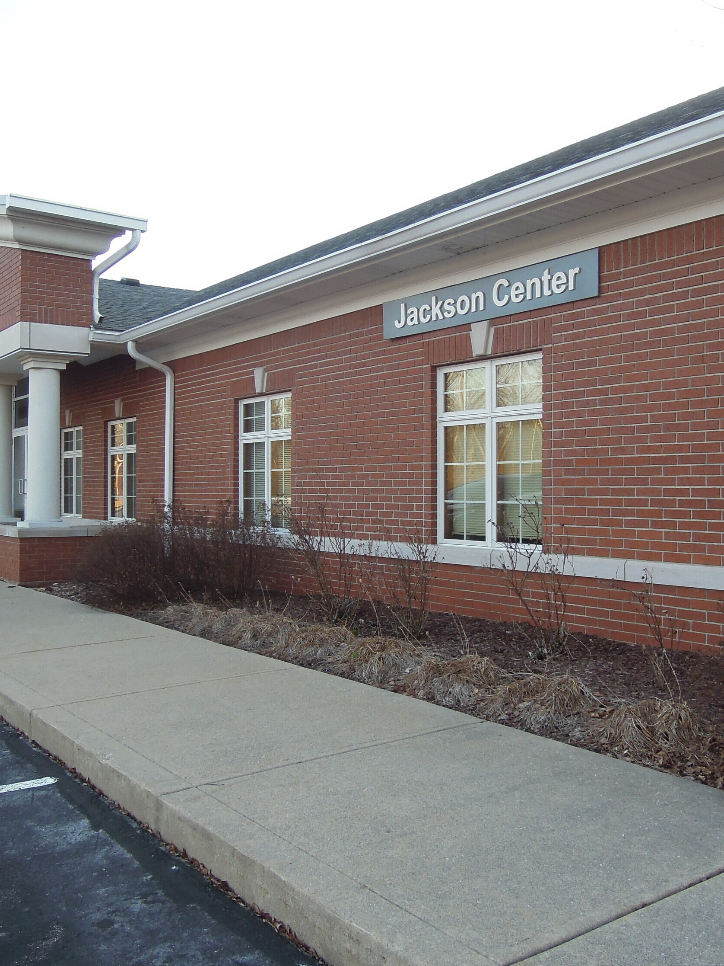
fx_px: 920
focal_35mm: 33
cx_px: 333
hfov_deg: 42.9
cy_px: 477
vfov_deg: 55.3
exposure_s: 1/250
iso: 160
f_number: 2.8
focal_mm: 4.3
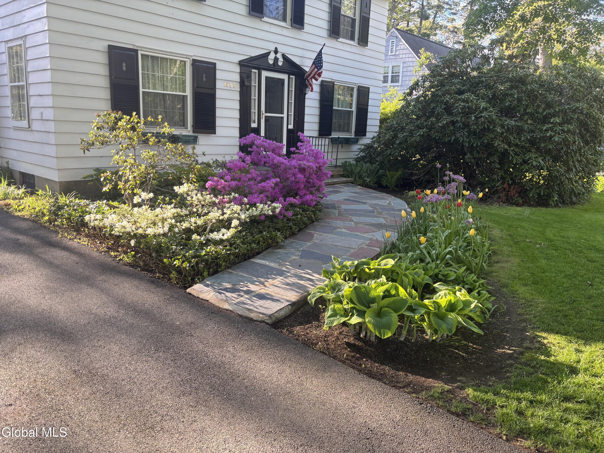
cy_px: 226
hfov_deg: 67.3
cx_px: 302
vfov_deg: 53.1
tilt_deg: -12.9
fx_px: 454
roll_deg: -3.9
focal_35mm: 26
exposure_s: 1/129
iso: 32
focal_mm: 5.96
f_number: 1.6
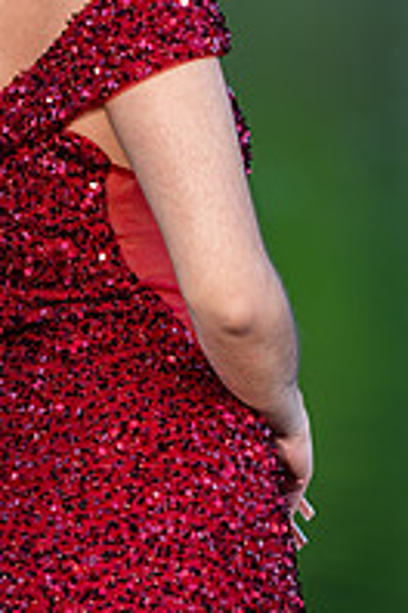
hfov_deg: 3.3
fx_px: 7139
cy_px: 152
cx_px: 73
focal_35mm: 420
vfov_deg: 4.9
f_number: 2.8
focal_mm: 185
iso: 320
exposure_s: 1/200
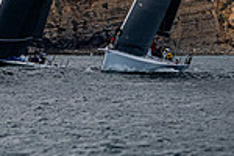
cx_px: -109
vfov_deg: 1.5
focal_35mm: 891
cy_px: -150
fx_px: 5791
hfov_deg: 2.3
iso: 400
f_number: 5.6
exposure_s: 1/3200
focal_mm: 200
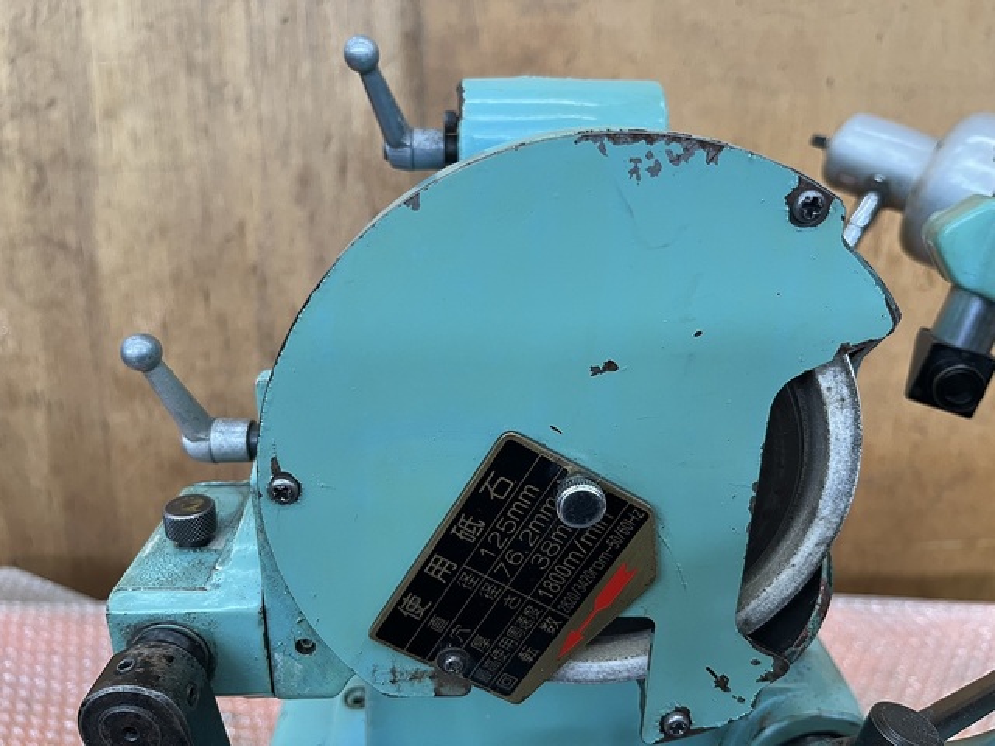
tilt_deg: -22.7
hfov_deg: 67.3
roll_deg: -0.3
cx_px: 498
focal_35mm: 26
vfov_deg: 53.1
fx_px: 747
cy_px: 373
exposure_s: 1/94
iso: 125
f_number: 1.6
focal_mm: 5.1
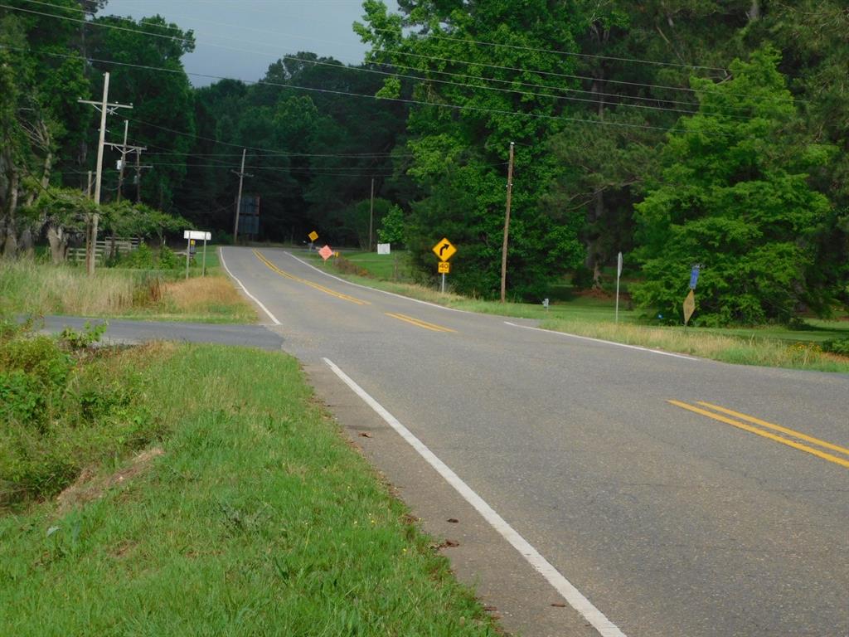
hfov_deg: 17.1
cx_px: 424
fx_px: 2821
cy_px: 318
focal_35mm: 115
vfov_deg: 12.9
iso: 125
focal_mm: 20.3
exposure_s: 1/400
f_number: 4.8
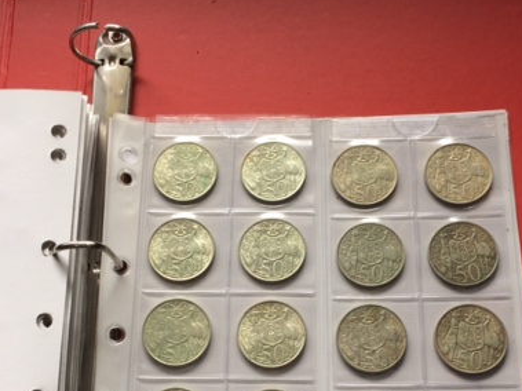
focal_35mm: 49
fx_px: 739
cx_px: 252
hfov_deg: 38.9
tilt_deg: -75.4
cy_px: 302
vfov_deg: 29.1
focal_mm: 4.15
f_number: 2.2
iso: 50
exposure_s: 1/50
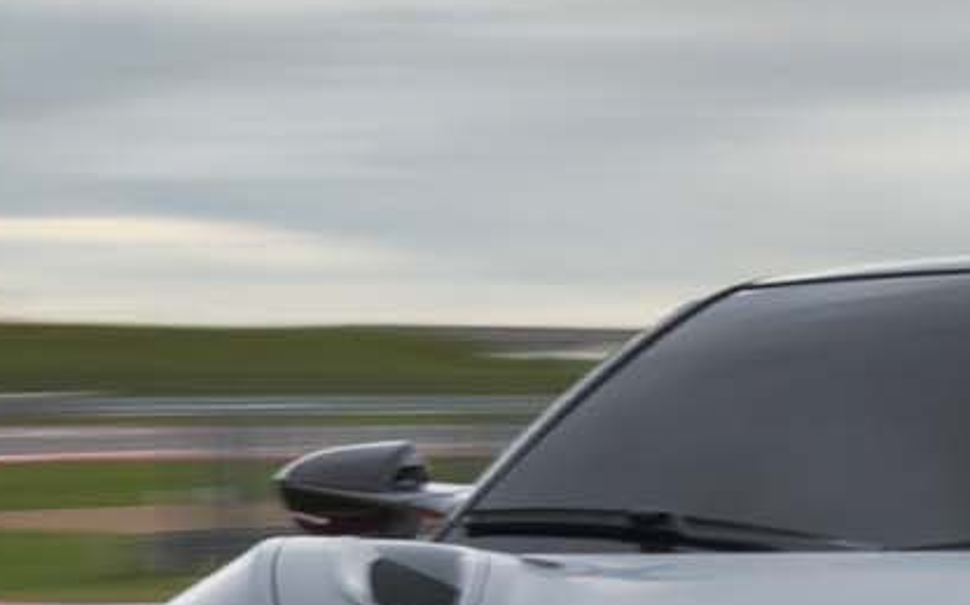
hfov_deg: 12.5
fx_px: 4360
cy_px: 1032
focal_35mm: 165
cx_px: 1013
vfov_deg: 7.7
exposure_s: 1/5
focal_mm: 35
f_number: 16
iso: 640
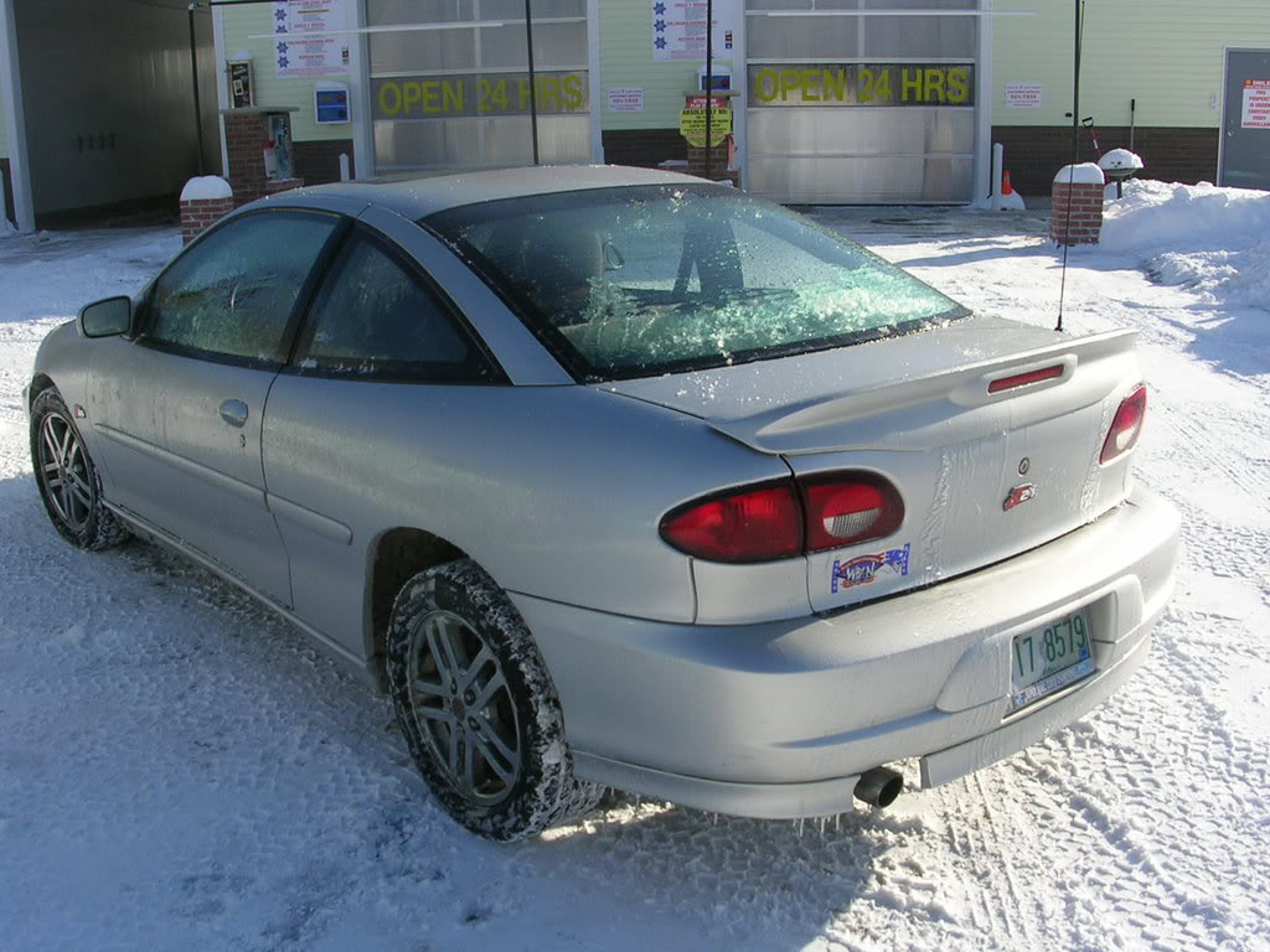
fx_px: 1394
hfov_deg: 49.0
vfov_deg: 37.7
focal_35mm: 38
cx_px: 635
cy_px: 476
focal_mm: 5.8
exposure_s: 1/290
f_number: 5.6
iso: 50
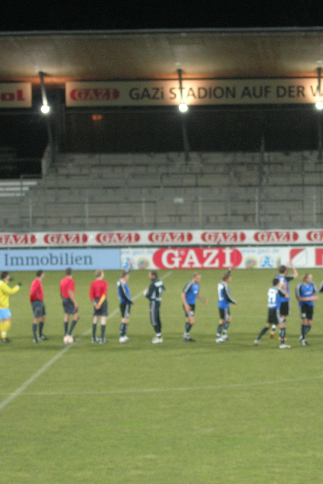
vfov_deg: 13.1
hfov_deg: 8.7
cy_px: 242
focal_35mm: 157
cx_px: 255
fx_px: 2112
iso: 129
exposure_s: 1/26.5
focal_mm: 23.4
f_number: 4.9
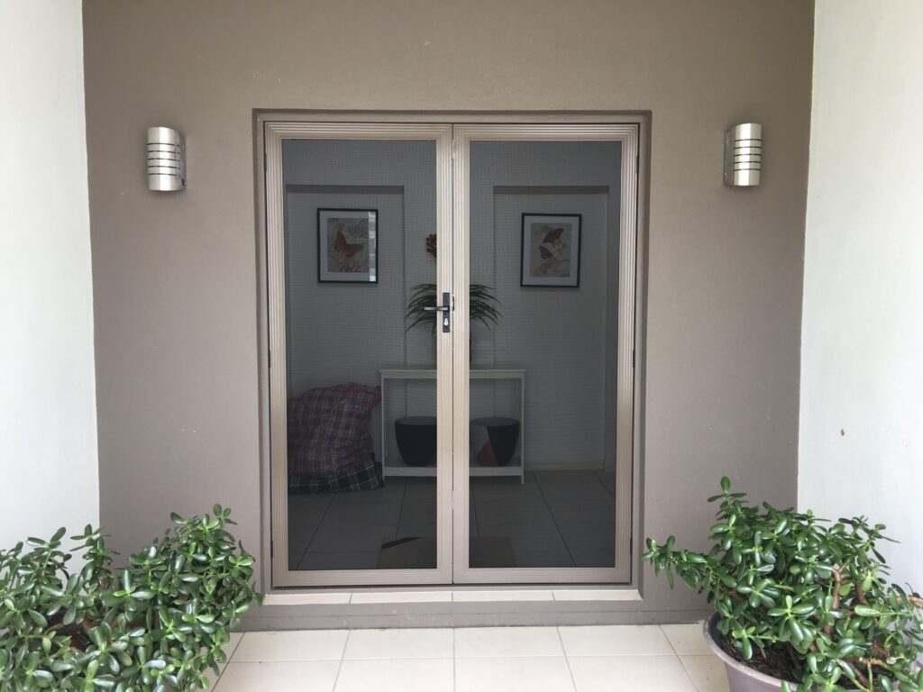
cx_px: 462
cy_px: 346
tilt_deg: -4.3
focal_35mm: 29
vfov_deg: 48.2
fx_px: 773
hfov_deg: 61.7
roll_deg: -0.2
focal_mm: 4.15
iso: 32
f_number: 2.2
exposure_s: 1/50
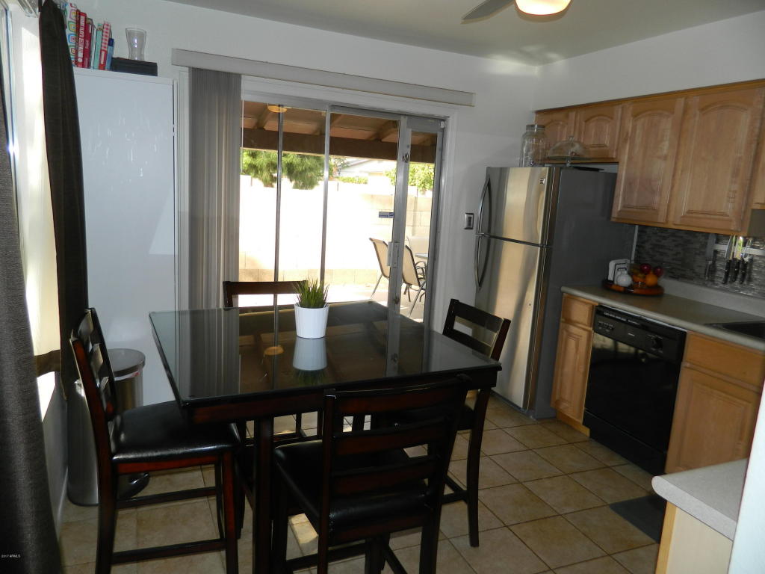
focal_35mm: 25
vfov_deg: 54.9
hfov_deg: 69.4
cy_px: 287
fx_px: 552
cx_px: 382
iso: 80
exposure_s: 1/125
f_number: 3.1
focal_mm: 4.5
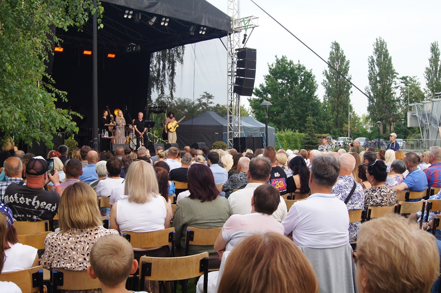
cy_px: 146
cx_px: 220
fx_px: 477
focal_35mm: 39
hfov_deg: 49.6
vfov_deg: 34.1
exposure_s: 1/50
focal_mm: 26
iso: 100
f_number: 7.1
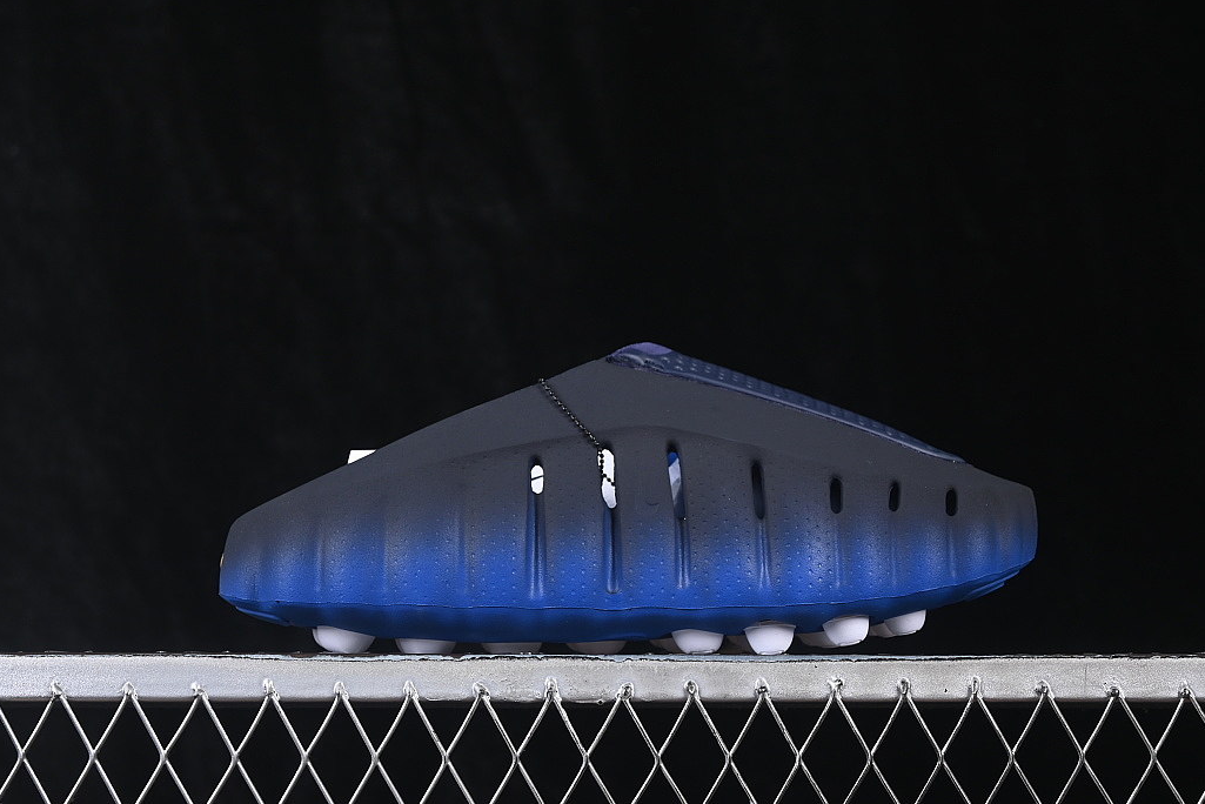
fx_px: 2645
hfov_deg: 25.7
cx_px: 629
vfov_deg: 17.3
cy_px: 391
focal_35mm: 79
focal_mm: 50
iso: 160
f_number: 6.3
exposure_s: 1/60
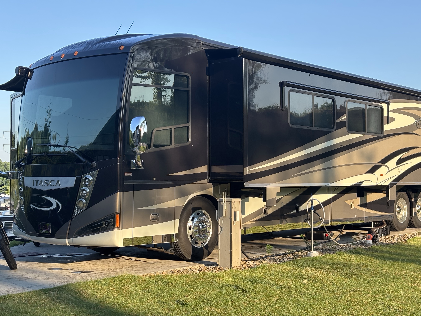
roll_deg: +0.1
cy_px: 158
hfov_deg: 36.8
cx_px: 210
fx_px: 632
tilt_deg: +2.4
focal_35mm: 52
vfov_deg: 28.0
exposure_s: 1/604
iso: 32
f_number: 1.6
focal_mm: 5.96
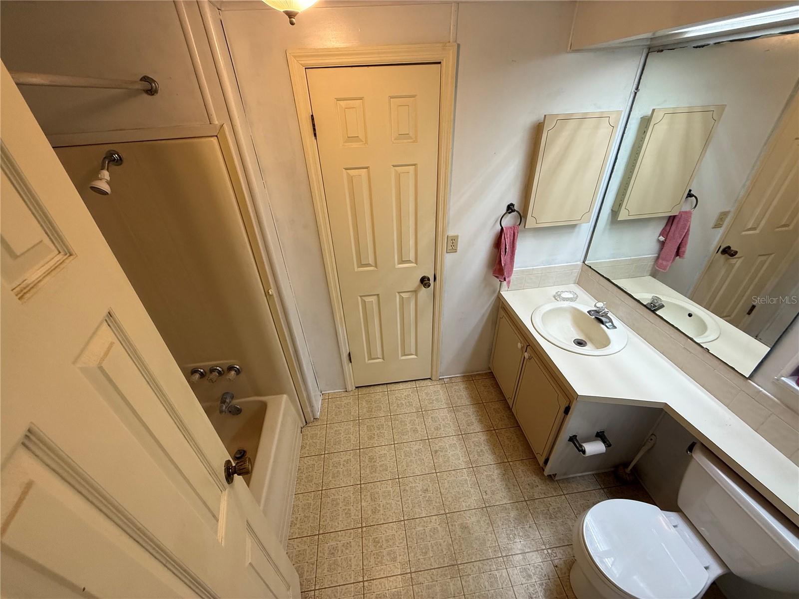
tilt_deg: -33.1
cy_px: 300
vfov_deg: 85.7
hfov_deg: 102.1
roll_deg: +2.7
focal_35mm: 14
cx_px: 400
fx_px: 323
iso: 160
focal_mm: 2.22
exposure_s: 1/120
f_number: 2.2
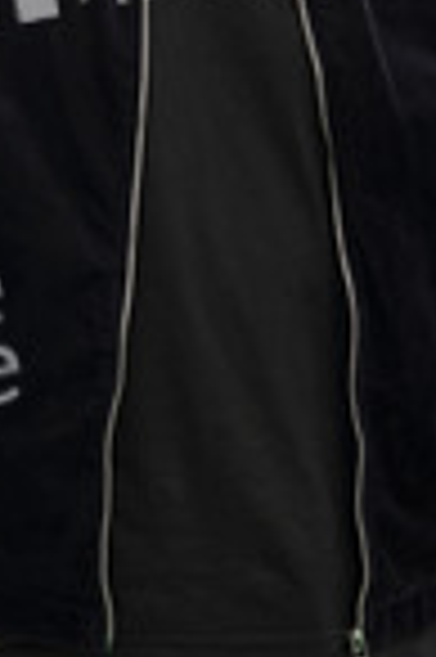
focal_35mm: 325
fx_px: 5918
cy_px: 153
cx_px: 279
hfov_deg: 4.2
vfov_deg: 6.3
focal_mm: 119
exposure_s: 1/200
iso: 400
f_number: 4.5
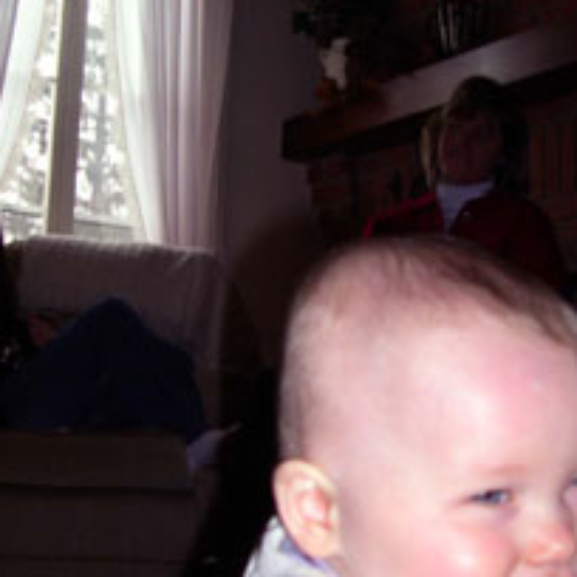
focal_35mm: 74
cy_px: 286
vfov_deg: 23.4
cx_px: 461
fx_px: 1396
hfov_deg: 23.0
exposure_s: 1/60
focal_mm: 8
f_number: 2.8
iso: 100
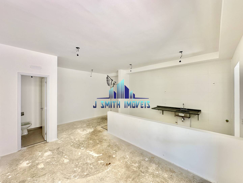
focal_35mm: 14
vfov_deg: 85.7
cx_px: 122
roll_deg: -0.4
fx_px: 98
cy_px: 92
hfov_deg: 102.1
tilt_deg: -0.3
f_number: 2.2
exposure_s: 1/99
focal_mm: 2.22
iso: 50
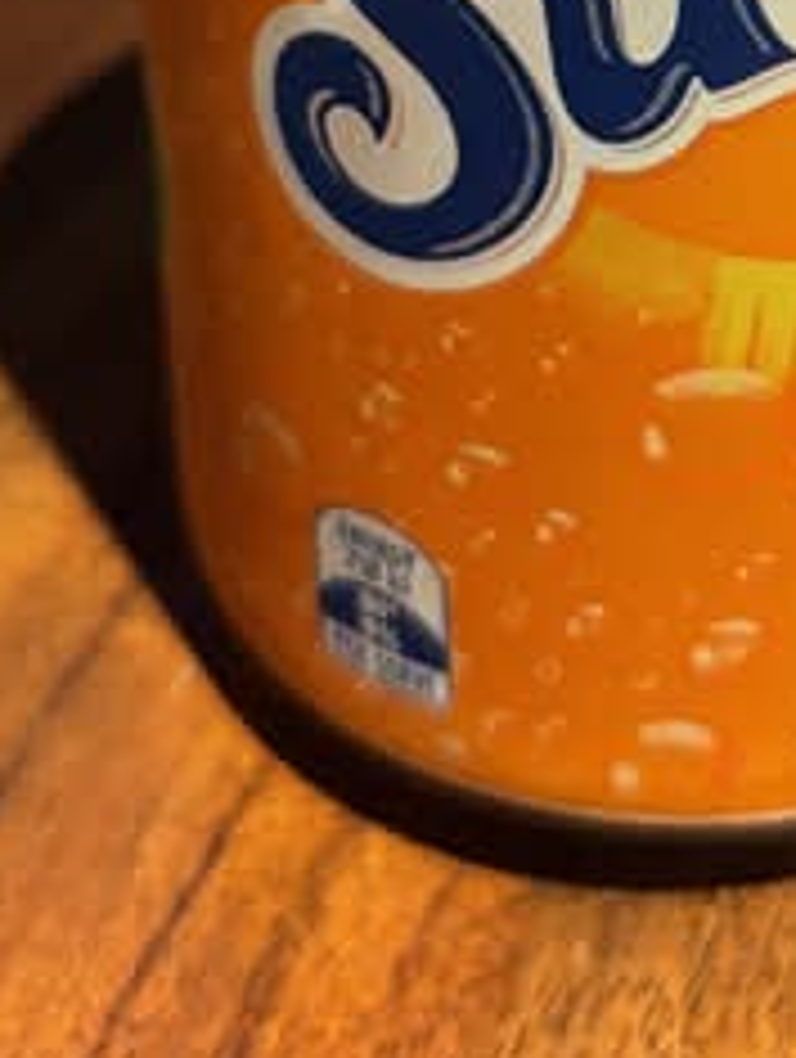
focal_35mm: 81
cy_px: -290
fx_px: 2477
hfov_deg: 17.9
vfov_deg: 21.9
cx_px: 760
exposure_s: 1/50
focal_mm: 5.96
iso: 400
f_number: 1.6
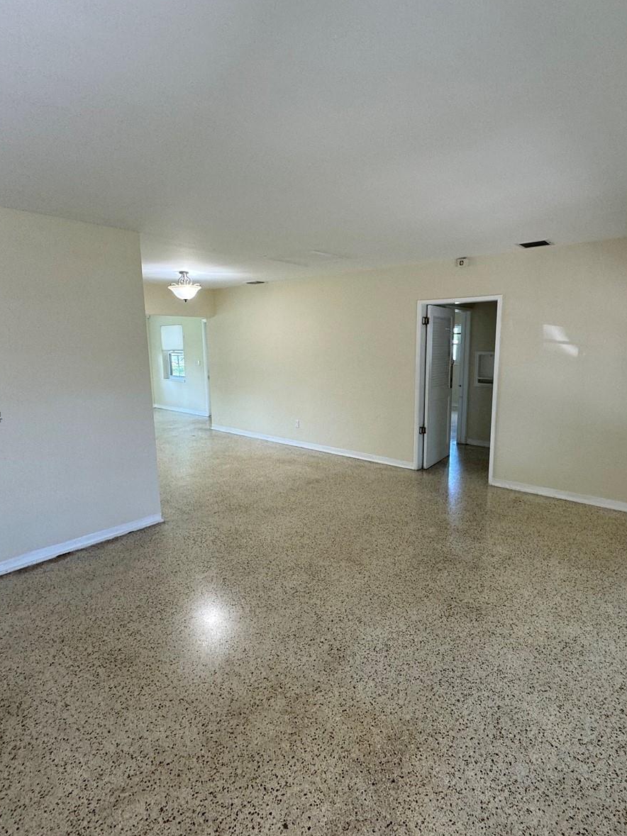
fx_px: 459
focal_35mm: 19
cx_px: 342
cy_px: 418
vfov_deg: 84.7
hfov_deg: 68.5
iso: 125
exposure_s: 1/120
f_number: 2.2
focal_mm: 2.22
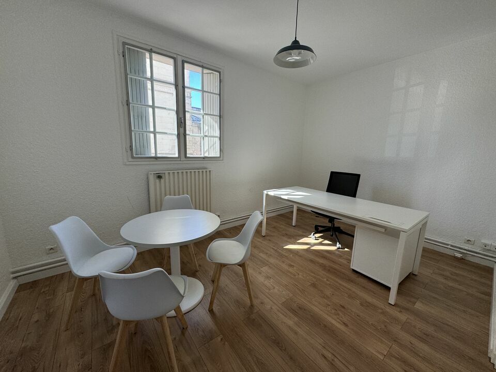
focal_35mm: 14
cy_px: 186
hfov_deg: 102.1
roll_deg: -1.5
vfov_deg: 85.7
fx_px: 201
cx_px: 248
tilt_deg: -10.4
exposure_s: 1/99
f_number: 2.2
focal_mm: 2.22
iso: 100
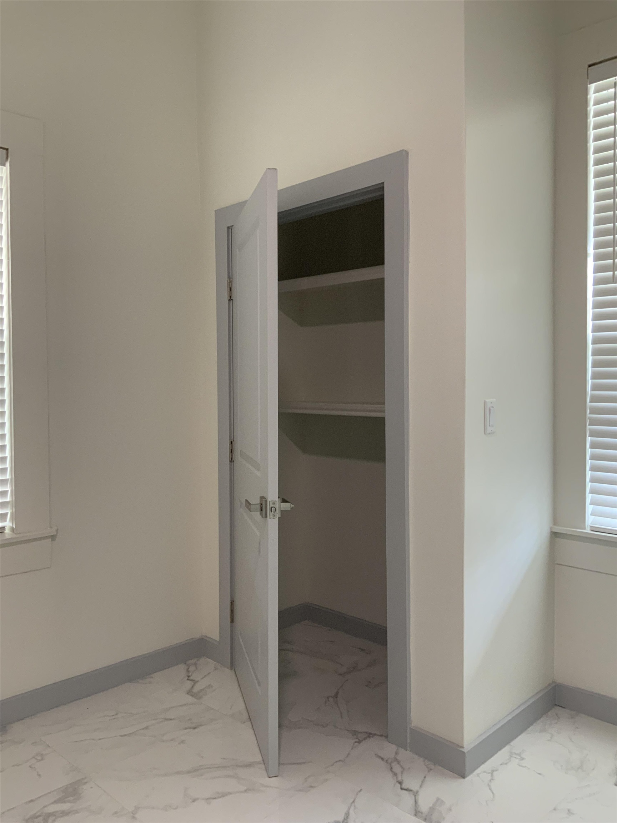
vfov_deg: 61.7
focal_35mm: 29
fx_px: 689
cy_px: 412
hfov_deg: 48.2
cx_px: 308
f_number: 1.8
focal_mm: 3
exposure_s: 1/60
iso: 100
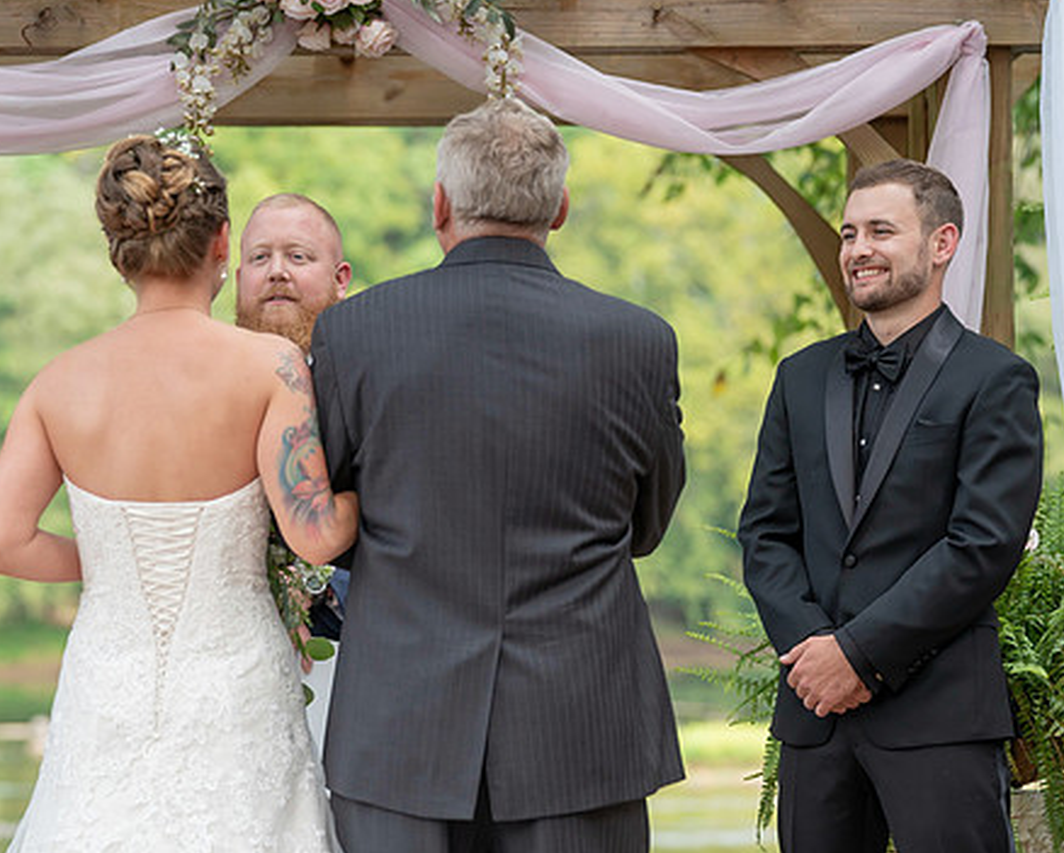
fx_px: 5010
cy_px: 416
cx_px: 474
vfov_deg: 9.7
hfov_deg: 12.1
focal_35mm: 159
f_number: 4
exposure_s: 1/200
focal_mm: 116
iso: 250
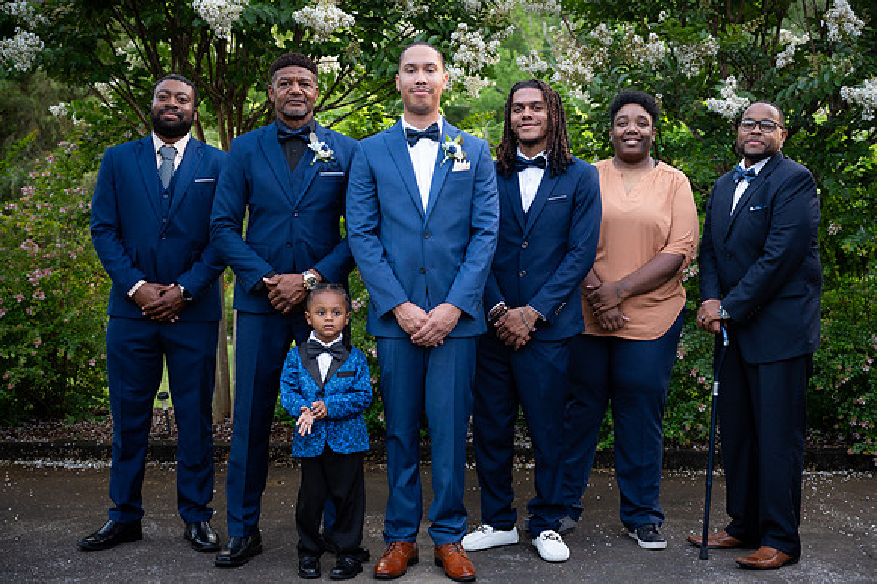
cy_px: 292
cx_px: 438
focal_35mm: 50
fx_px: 1217
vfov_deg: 27.0
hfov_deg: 39.6
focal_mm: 50
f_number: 4
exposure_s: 1/250
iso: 800
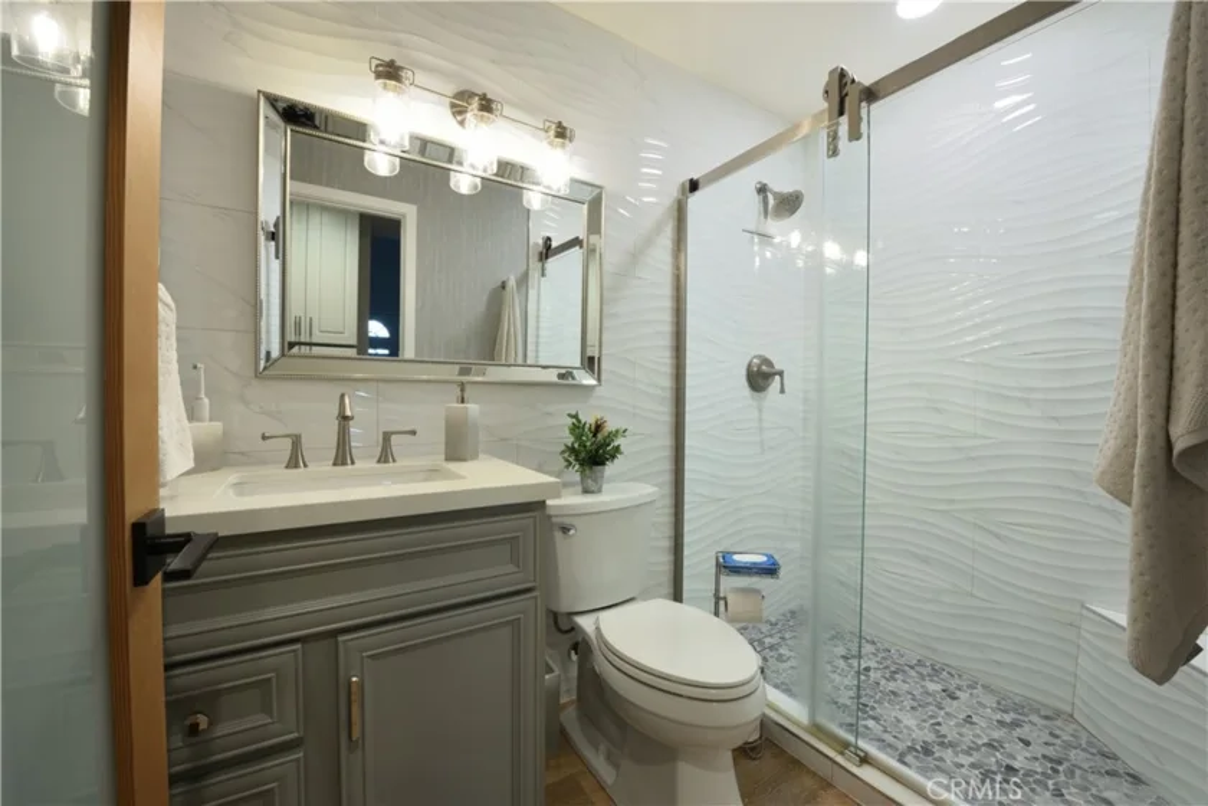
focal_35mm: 14
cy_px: 403
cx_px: 604
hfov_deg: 104.3
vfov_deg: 81.2
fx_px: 470
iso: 200
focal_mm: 14
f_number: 8
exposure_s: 1/8
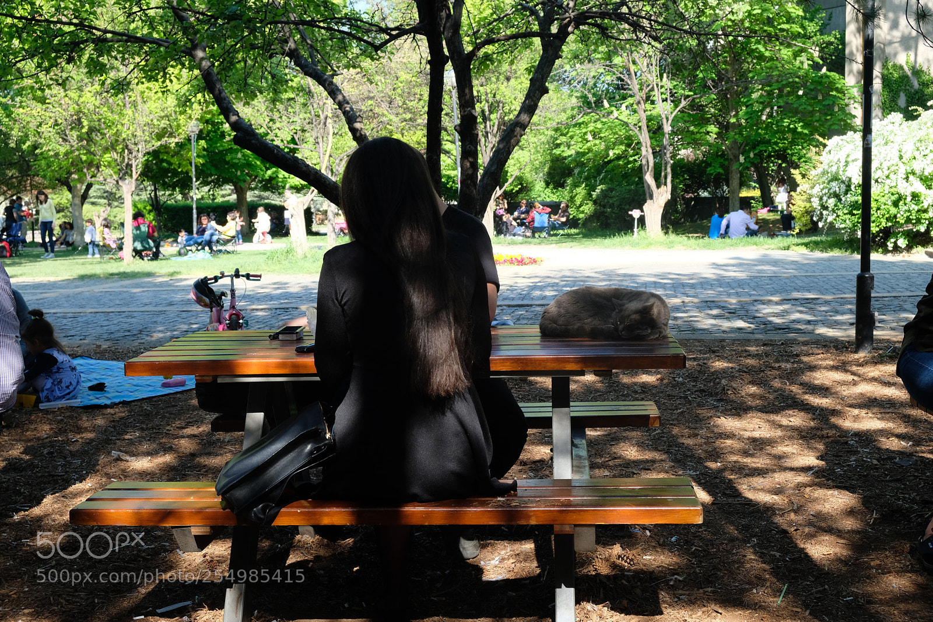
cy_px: 311
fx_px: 1218
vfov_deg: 28.6
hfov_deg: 41.9
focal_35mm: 47
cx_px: 466
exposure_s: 1/125
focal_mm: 31.5
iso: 400
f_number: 7.1
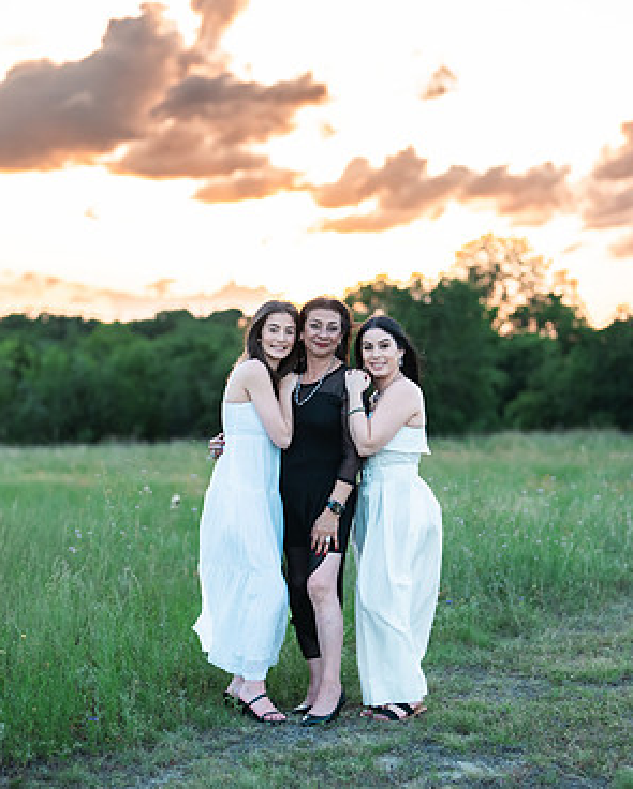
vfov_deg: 24.1
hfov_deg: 19.4
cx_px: 277
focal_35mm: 79
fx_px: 1848
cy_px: 431
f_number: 1.4
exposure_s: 1/640
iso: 160
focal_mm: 50
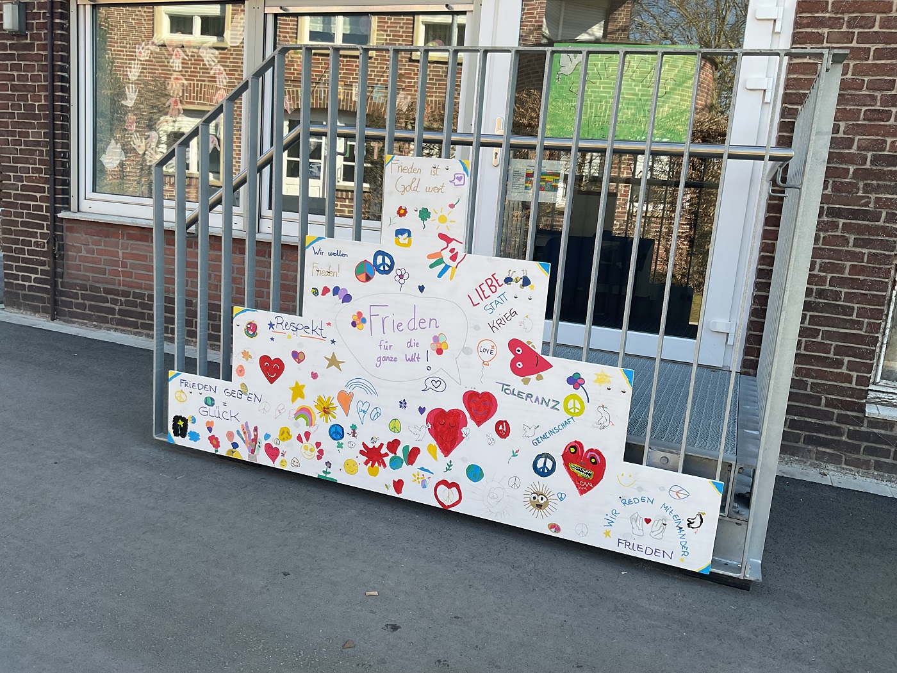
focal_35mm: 29
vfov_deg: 48.2
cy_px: 336
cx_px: 448
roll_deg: -4.5
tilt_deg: -10.9
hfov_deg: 61.7
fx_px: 751
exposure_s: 1/327
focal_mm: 3
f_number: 1.8
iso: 16
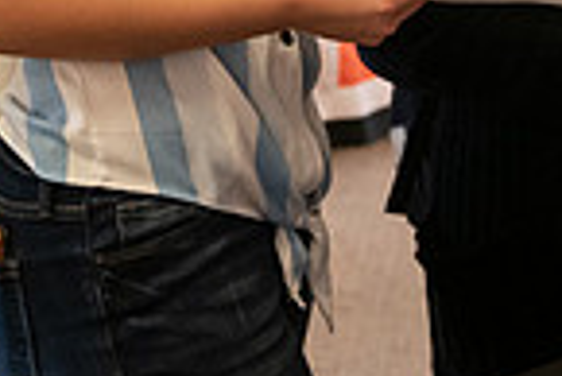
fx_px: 2125
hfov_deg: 15.1
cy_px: -153
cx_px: 322
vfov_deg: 9.9
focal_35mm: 136
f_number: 3.5
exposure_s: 1/200
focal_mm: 34
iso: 1600
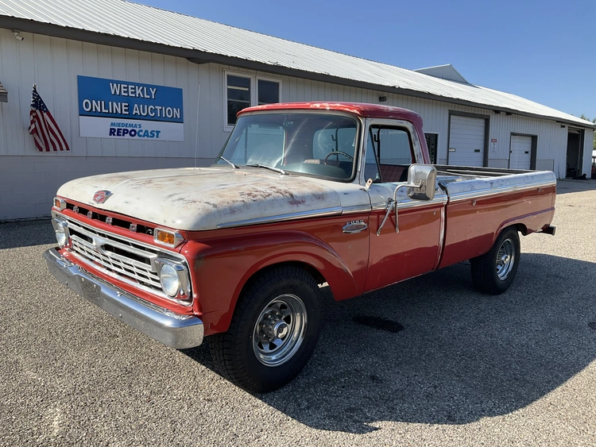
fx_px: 499
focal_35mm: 29
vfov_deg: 48.3
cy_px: 224
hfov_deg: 61.6
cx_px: 298
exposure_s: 1/1377
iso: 25
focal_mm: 3
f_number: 1.8
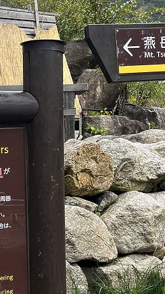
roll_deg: +0.5
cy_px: 164
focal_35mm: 64
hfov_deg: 18.6
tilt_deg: -3.4
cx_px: 27
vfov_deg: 32.8
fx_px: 497
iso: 64
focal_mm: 5.1
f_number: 1.6
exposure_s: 1/133
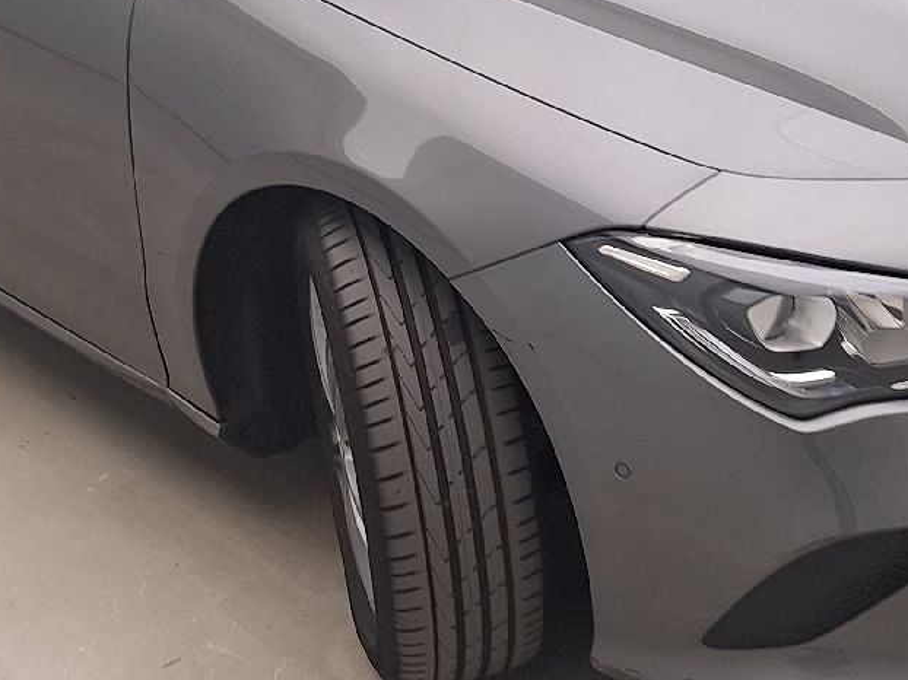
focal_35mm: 71
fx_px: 1862
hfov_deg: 27.4
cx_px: 450
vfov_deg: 20.7
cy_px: 260
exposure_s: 1/100
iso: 50
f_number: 1.8
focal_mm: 5.54
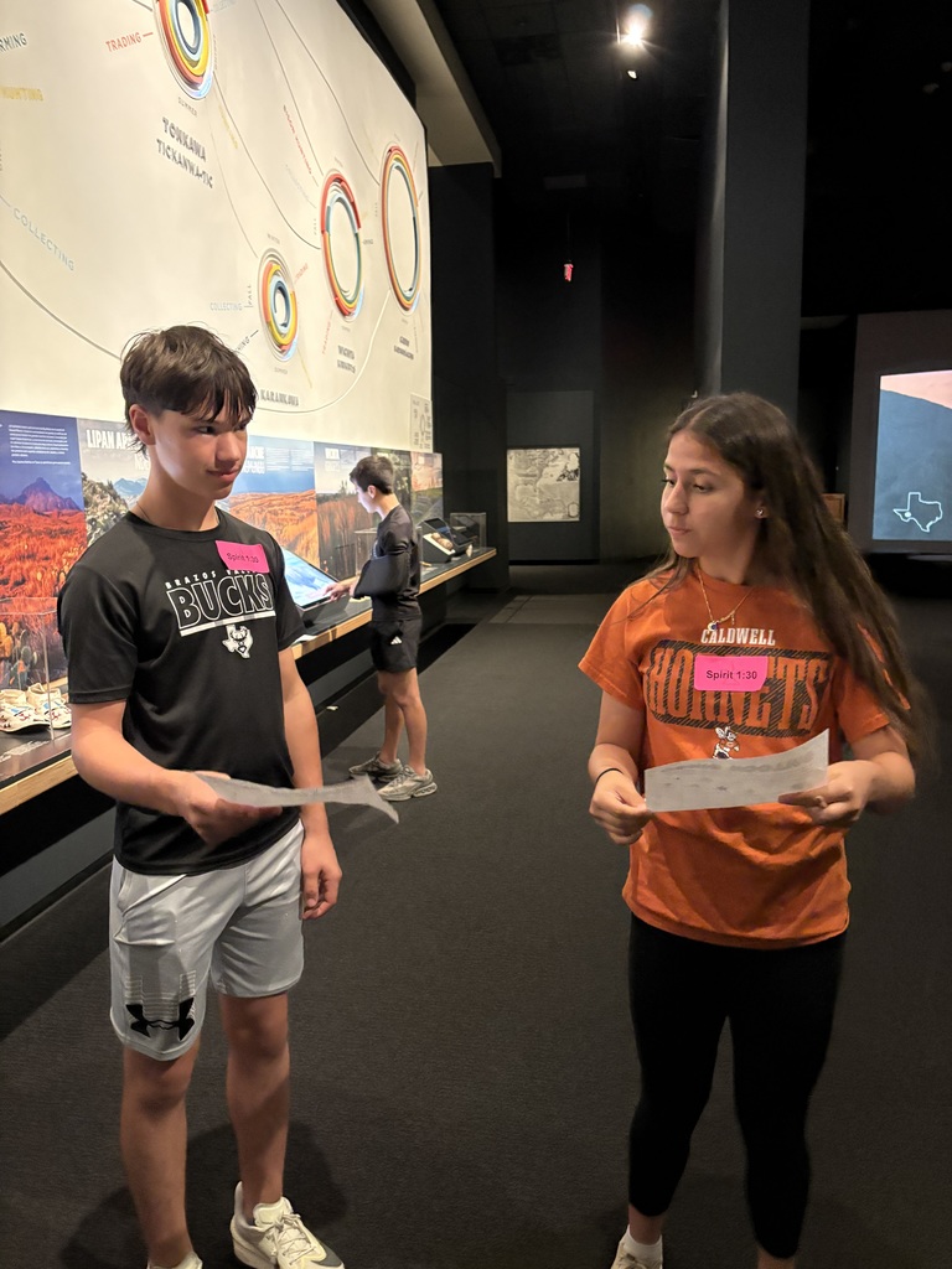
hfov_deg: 53.1
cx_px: 476
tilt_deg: -7.4
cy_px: 634
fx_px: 953
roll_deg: +0.2
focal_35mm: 26
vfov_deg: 67.3
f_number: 1.6
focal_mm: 5.96
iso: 800
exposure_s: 1/30
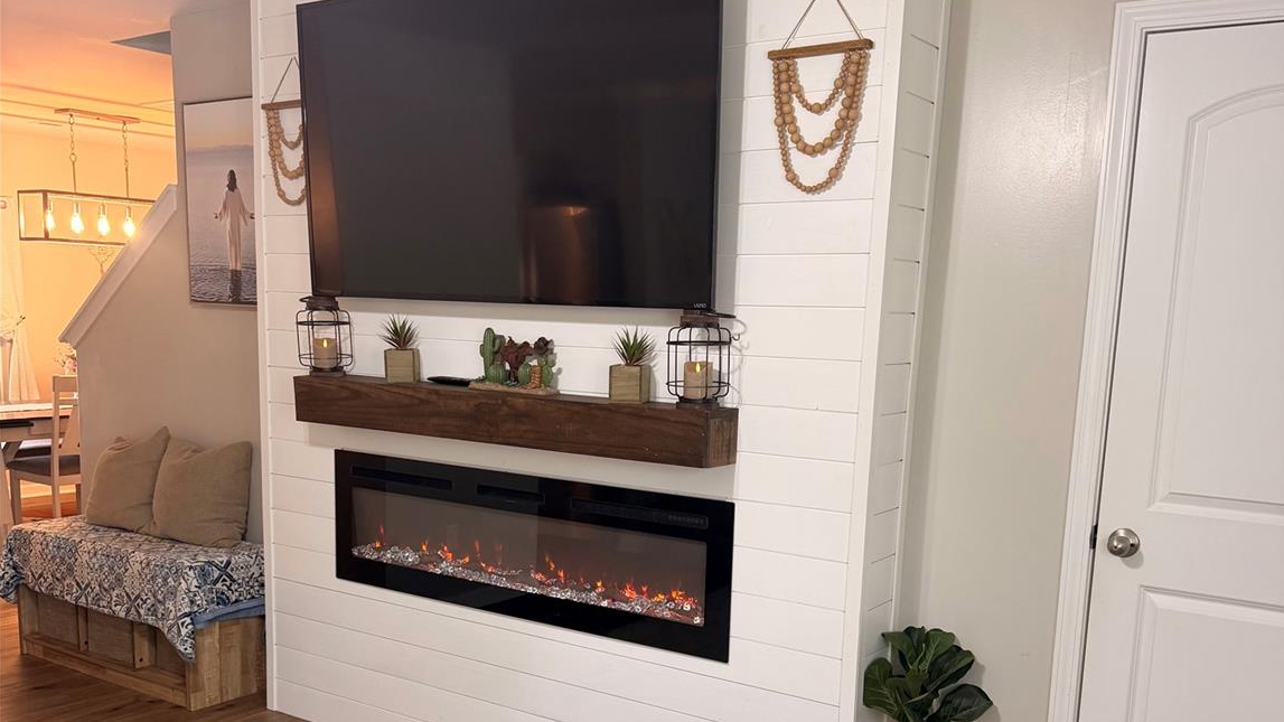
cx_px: 644
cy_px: 508
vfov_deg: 33.3
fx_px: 1192
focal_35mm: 35
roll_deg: -2.0
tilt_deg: -10.5
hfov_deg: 56.6
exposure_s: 1/60
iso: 160
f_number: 1.78
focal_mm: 6.76
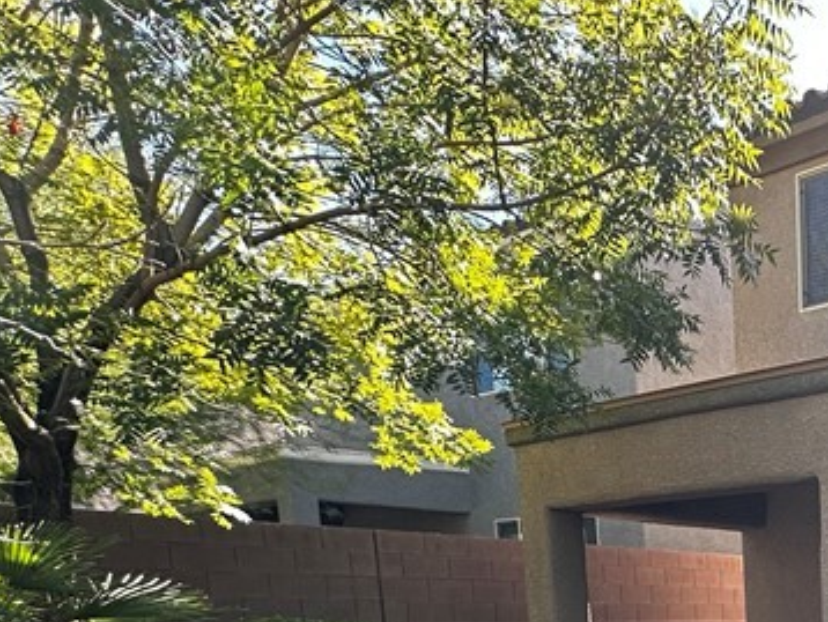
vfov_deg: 30.0
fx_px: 957
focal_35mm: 40
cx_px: 974
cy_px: 770
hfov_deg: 36.8
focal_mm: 2.22
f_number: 2.2
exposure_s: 1/177
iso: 40
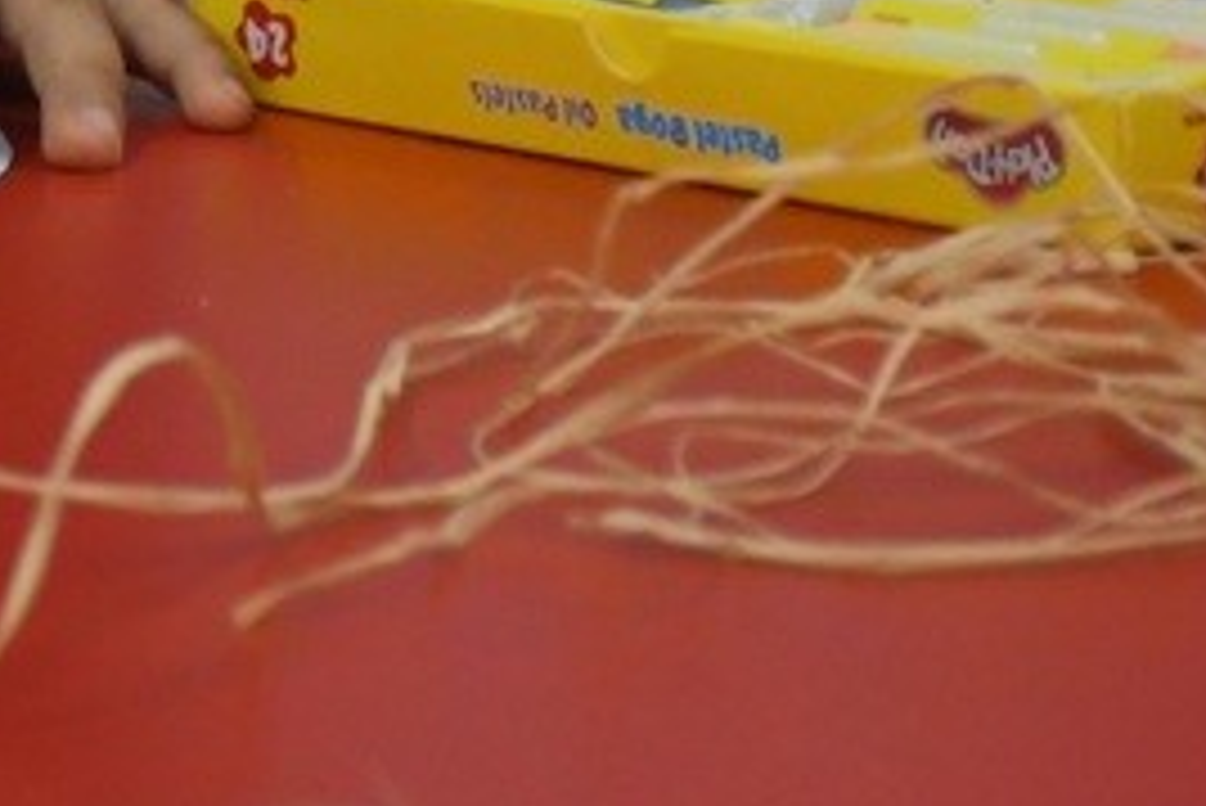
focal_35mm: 405
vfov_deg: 3.4
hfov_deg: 5.1
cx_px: -400
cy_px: -1207
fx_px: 13574
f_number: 4.8
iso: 1600
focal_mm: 52
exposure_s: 1/250
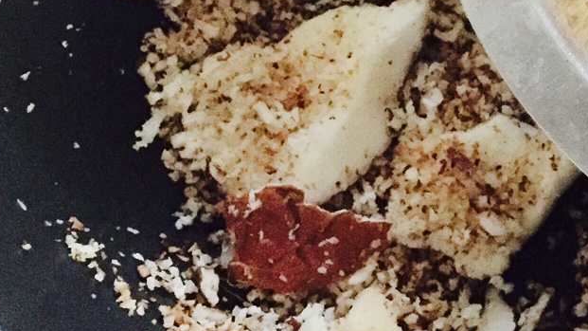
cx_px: 667
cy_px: -5
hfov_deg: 23.8
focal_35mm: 83
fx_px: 1294
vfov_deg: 14.3
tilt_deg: -60.5
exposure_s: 1/17
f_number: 2.2
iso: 640
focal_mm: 4.15
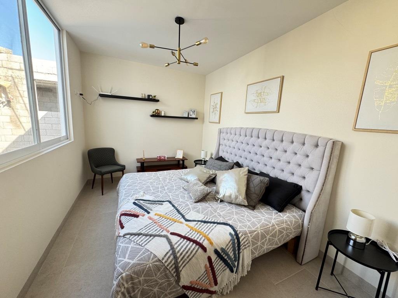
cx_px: 199
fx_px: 161
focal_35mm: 14
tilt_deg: -9.5
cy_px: 149
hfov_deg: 102.1
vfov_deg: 85.7
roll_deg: -2.3
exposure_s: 1/99
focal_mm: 2.22
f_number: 2.2
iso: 125
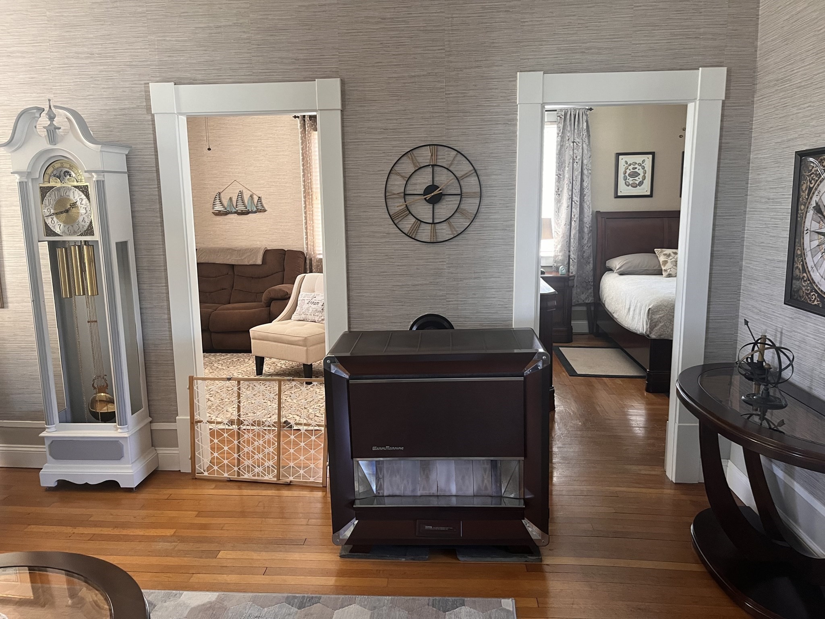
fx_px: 620
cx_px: 412
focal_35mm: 26
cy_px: 310
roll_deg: +0.8
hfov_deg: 67.3
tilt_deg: -9.8
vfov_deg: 53.1
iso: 250
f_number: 1.6
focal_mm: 5.1
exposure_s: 1/60
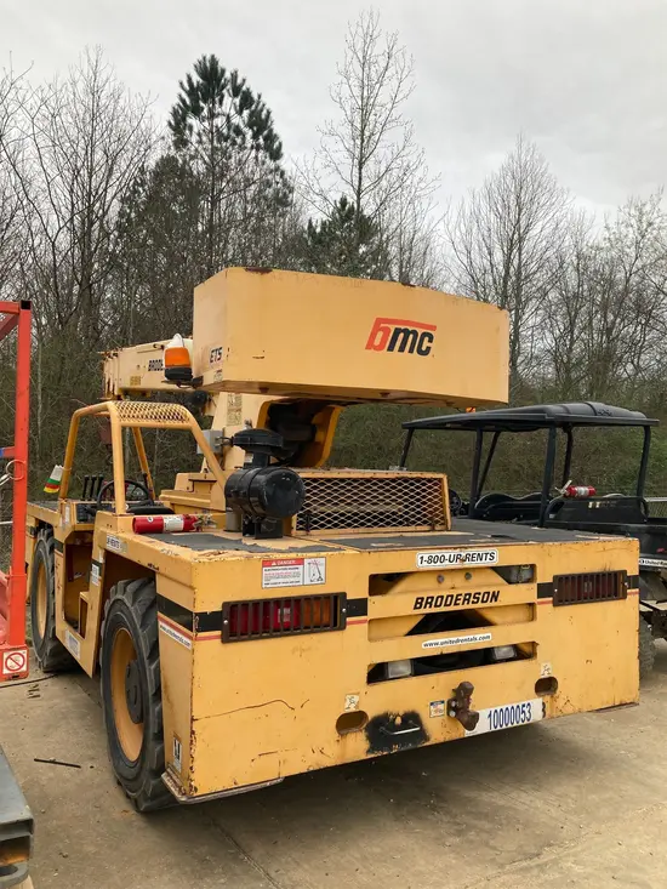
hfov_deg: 49.8
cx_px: 334
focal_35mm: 28
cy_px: 444
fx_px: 719
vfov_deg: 63.4
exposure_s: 1/309
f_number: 1.8
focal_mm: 3.99
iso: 20
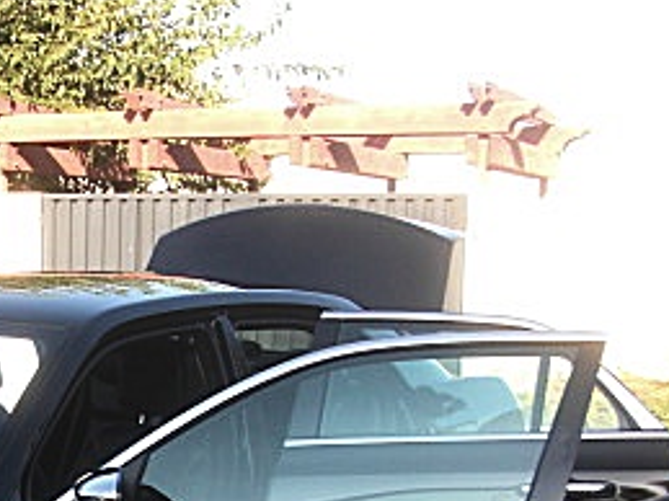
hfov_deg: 20.9
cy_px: 568
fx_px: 1719
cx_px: -80
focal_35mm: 89
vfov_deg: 16.1
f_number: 2.8
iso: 50
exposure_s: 1/160
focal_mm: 6.3
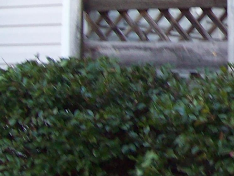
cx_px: 341
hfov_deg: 13.0
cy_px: -65
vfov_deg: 10.1
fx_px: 974
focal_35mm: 144
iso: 80
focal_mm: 6
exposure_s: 1/130
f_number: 2.7
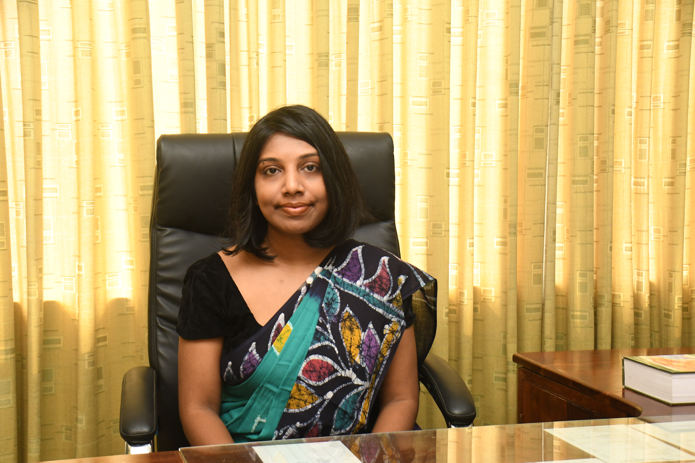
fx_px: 1100
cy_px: 232
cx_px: 348
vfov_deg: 23.8
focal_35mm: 57
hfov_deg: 35.1
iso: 800
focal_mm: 38
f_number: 4.2
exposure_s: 1/80
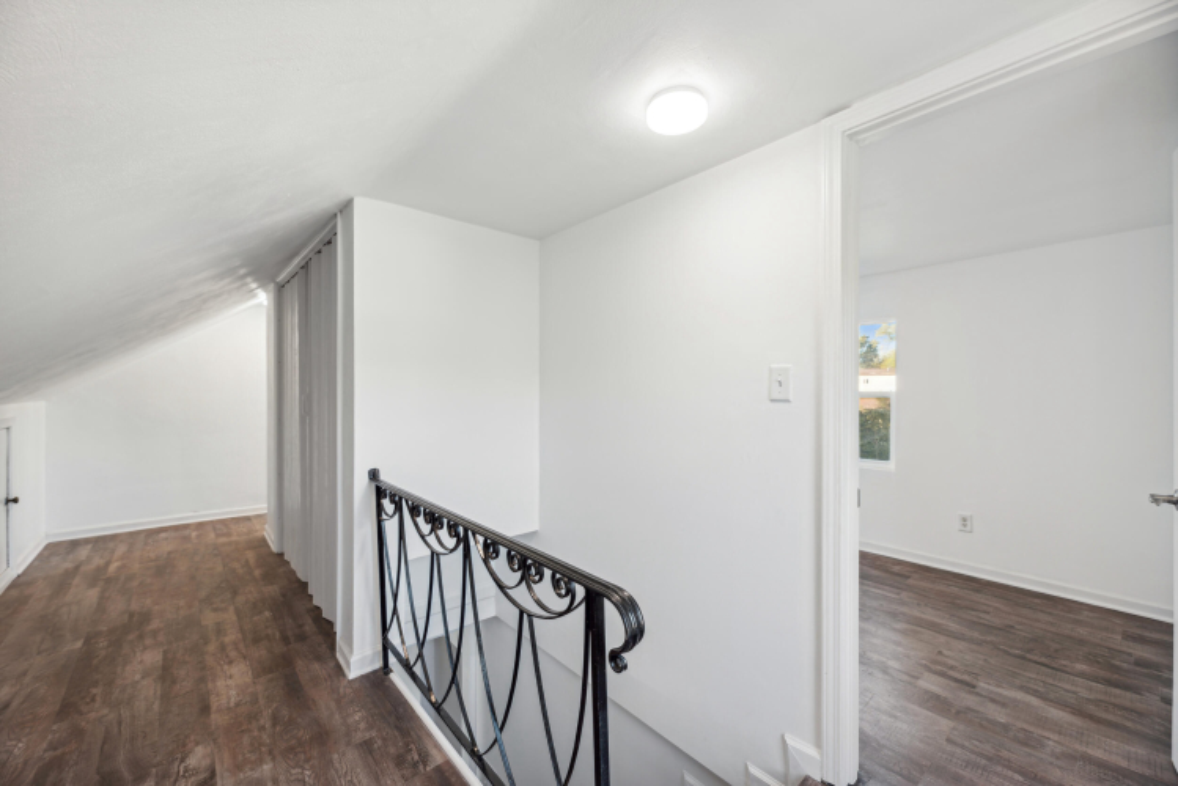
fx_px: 458
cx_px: 589
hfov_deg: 104.2
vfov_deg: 81.3
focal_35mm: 14
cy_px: 393
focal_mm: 14
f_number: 8
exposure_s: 1/6
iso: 100
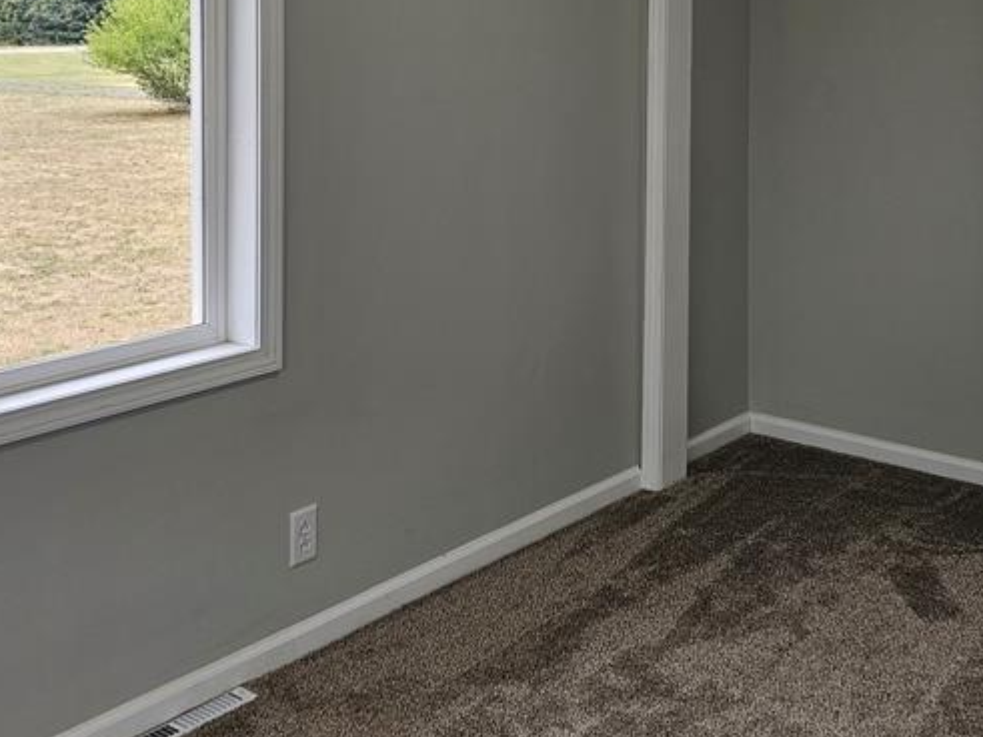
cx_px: 661
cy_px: 96
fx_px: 1363
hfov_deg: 39.2
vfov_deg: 29.2
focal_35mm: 48
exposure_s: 1/120
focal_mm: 6.3
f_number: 1.7
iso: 50
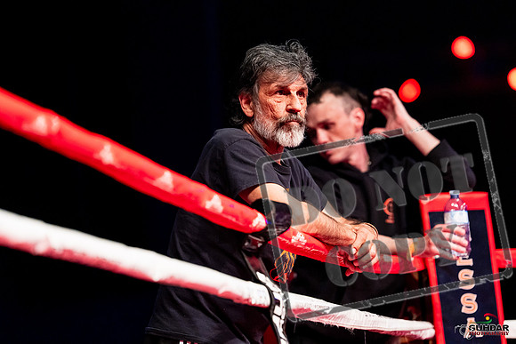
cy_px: 172
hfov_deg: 13.7
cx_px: 258
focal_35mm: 150
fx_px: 2150
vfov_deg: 9.2
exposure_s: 1/1000
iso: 4000
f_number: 2.8
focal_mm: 150
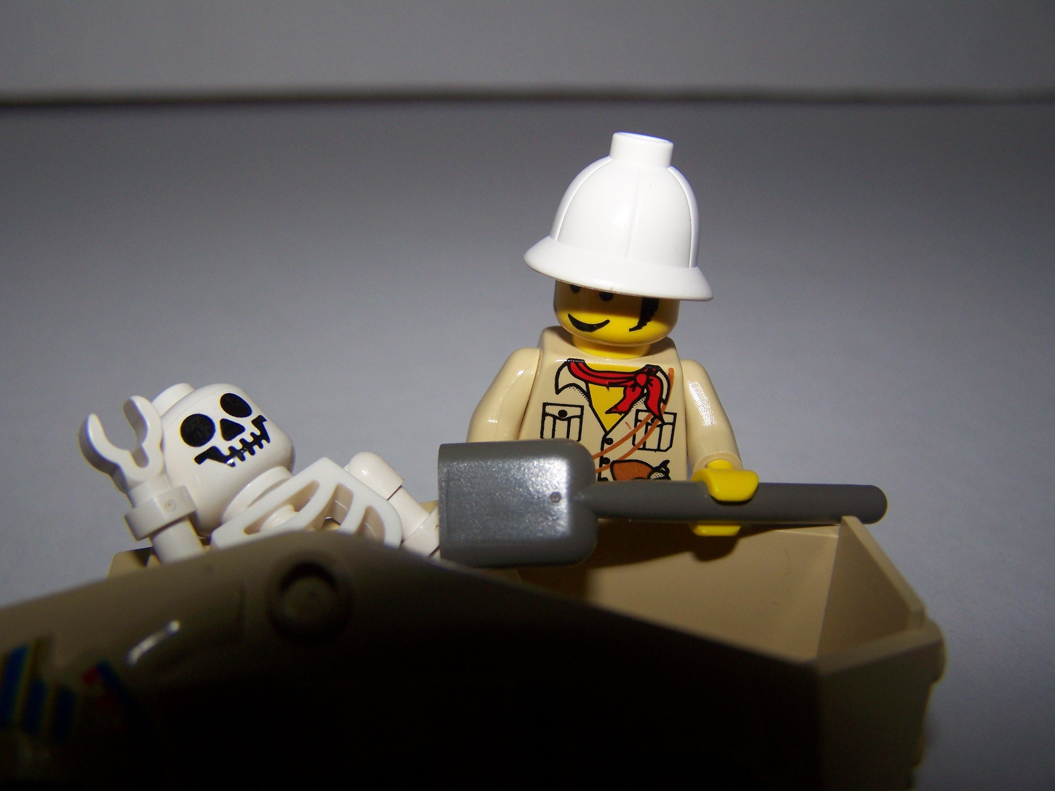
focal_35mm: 38
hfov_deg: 49.0
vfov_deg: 37.7
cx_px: 528
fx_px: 1158
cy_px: 396
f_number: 2.8
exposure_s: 1/60
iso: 80
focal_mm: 6.3
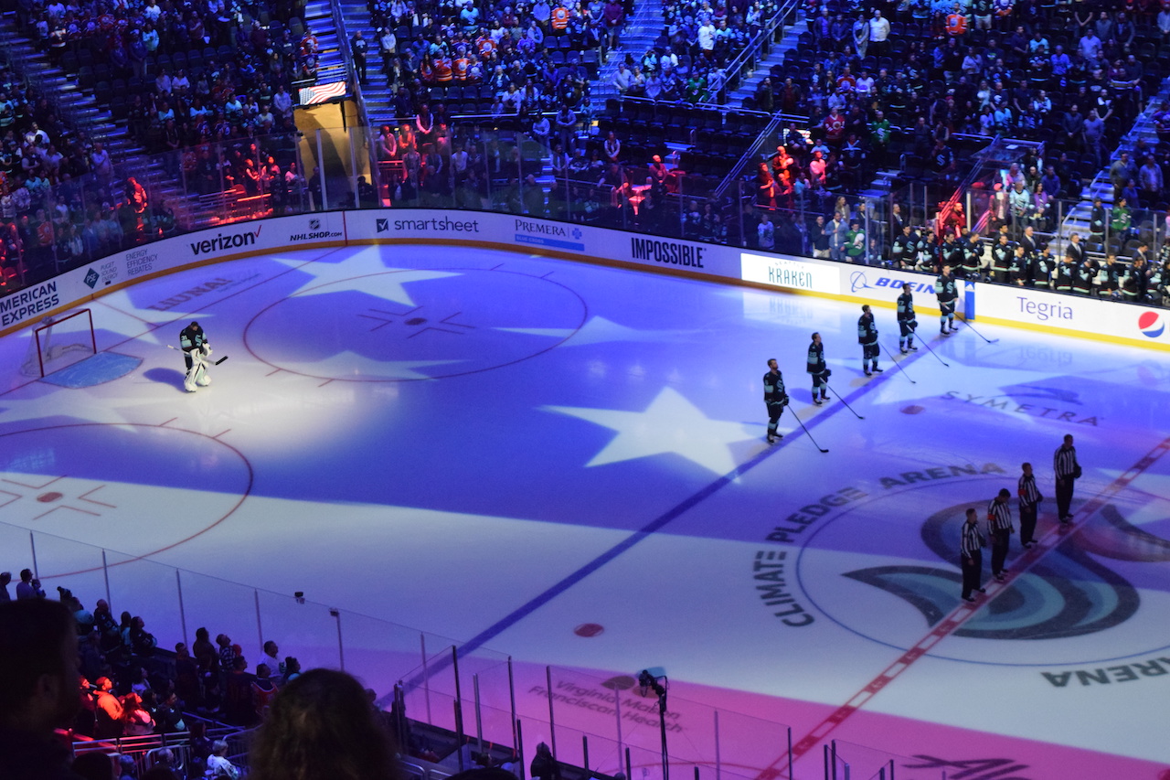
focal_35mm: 82
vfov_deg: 16.5
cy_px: 390
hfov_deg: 24.6
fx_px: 2681
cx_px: 585
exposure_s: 1/60
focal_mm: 55
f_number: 5.6
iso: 4000
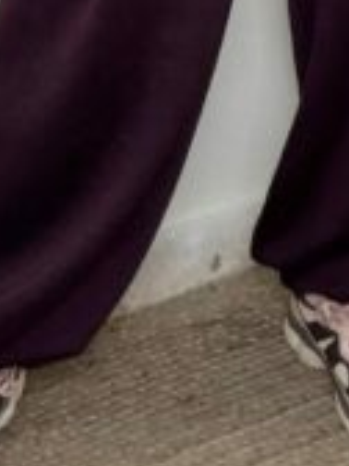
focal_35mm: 143
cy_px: -558
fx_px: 1922
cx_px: 277
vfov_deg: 11.8
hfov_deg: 10.3
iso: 160
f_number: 1.9
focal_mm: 2.71
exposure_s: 1/60
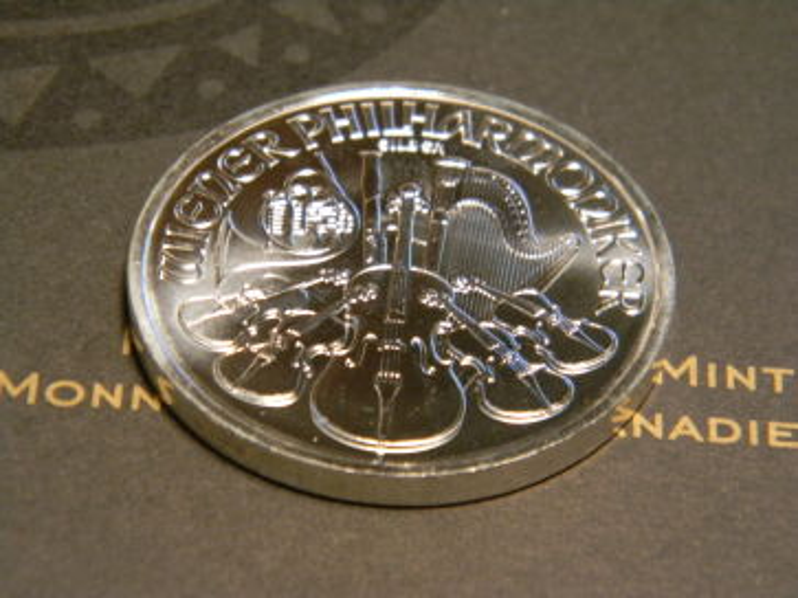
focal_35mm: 148
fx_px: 3411
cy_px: 299
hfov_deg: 13.3
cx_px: 399
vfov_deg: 10.0
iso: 400
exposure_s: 1/13
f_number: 5
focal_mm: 26.8
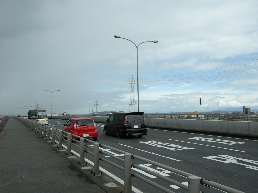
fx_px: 261
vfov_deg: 40.7
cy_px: 96
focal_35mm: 35
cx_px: 129
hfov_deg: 52.6
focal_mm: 7.5
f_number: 3.4
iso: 64
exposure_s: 1/715
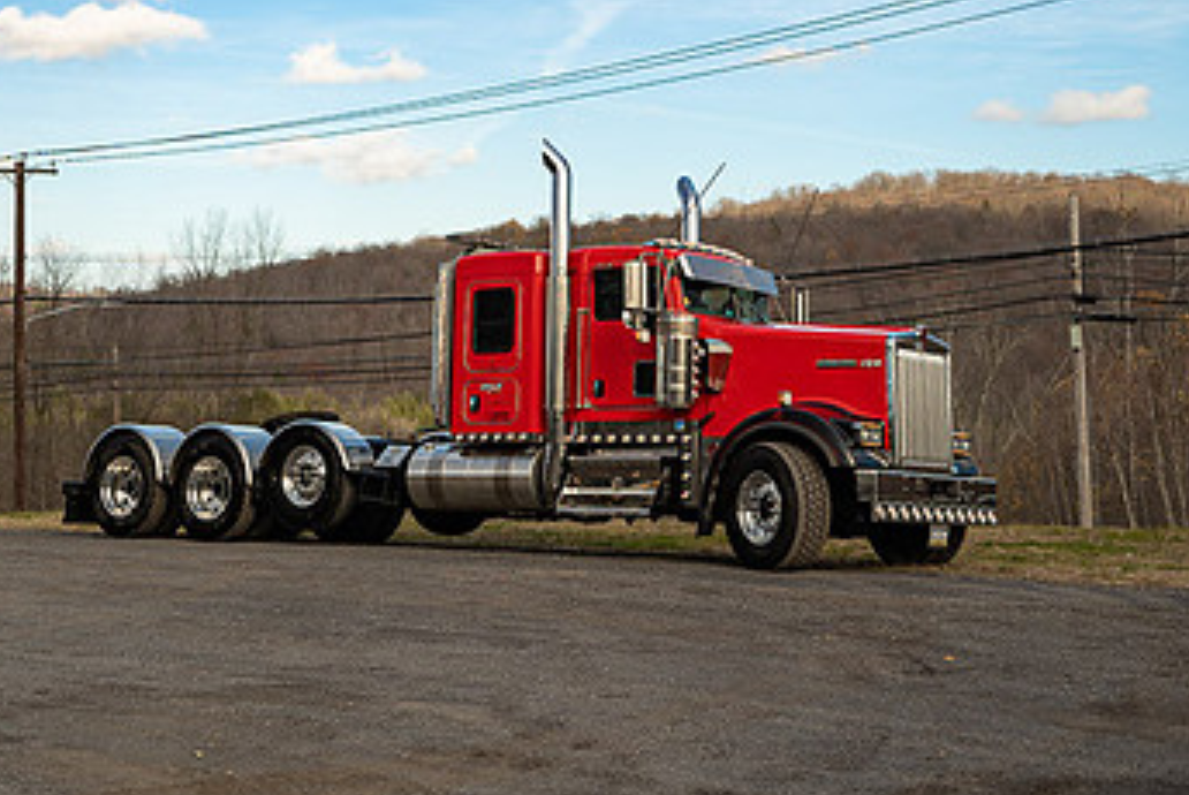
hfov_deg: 33.9
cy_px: 154
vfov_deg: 22.7
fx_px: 1950
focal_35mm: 59
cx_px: 536
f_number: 2.2
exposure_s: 1/125
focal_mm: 35
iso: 100
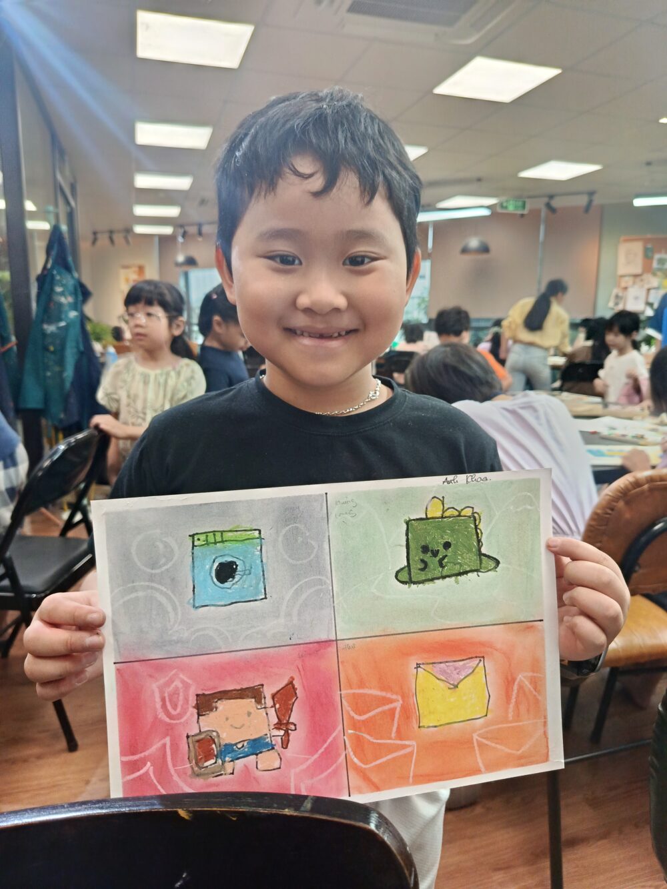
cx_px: 334
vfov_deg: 71.6
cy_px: 444
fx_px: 616
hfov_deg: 56.8
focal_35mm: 24
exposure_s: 1/100
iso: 720
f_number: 1.7
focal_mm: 5.24
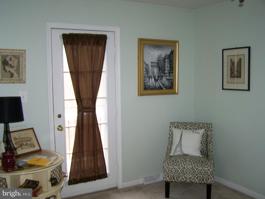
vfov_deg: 37.7
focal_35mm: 38
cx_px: 132
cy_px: 100
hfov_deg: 49.0
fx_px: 291
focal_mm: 6.3
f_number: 2.8
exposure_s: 1/30
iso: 200
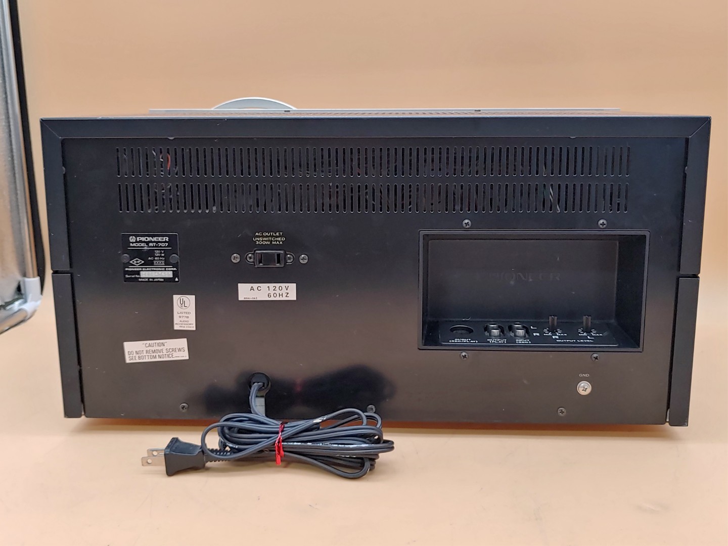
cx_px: 364
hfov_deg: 47.9
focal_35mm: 39
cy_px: 273
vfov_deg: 36.8
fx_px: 820
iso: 50
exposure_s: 1/60
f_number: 1.8
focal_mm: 4.36
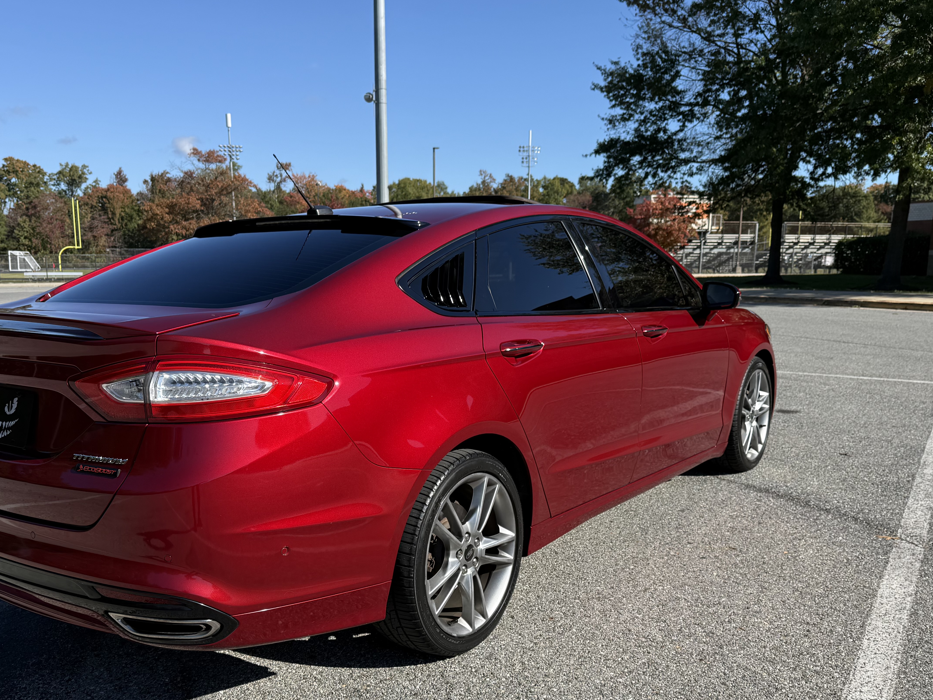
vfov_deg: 43.9
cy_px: 429
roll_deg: +0.2
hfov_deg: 56.8
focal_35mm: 32
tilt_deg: -11.0
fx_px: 862
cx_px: 437
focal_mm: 6.76
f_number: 1.78
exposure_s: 1/3279
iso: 80
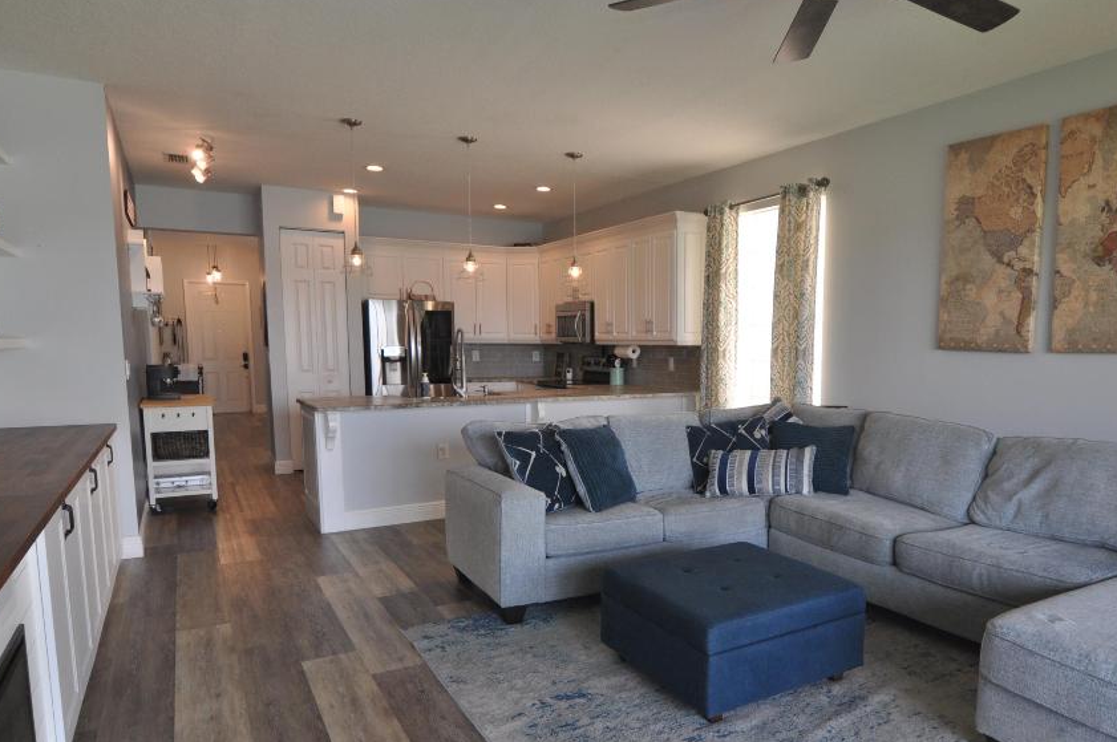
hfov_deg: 75.8
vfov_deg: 55.4
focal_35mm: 23
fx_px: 703
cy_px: 427
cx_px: 687
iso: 400
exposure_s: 1/100
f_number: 5
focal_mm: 11
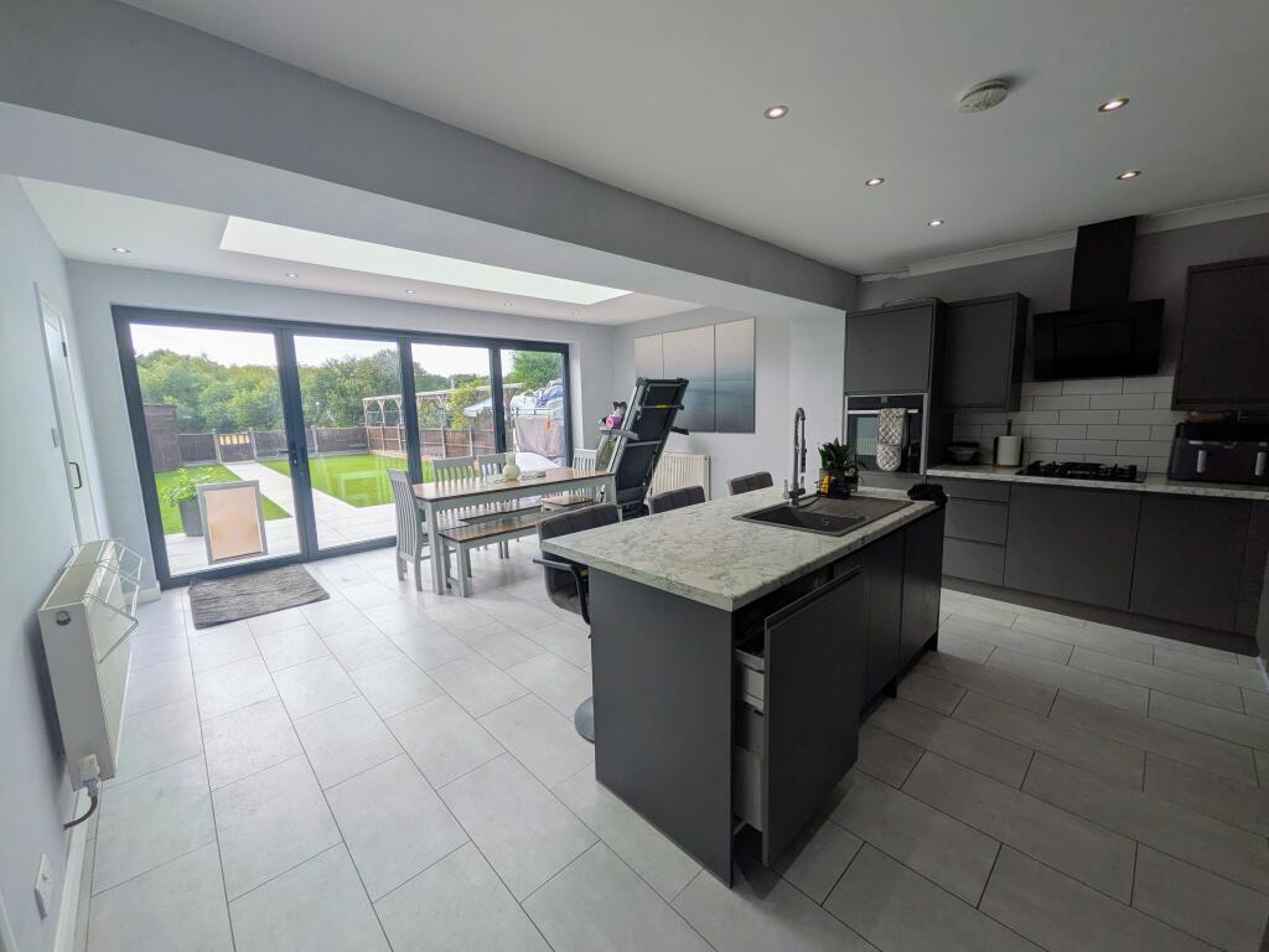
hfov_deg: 102.1
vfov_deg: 85.7
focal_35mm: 14
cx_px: 634
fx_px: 513
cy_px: 476
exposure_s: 1/526
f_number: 2.2
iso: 50
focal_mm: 1.85
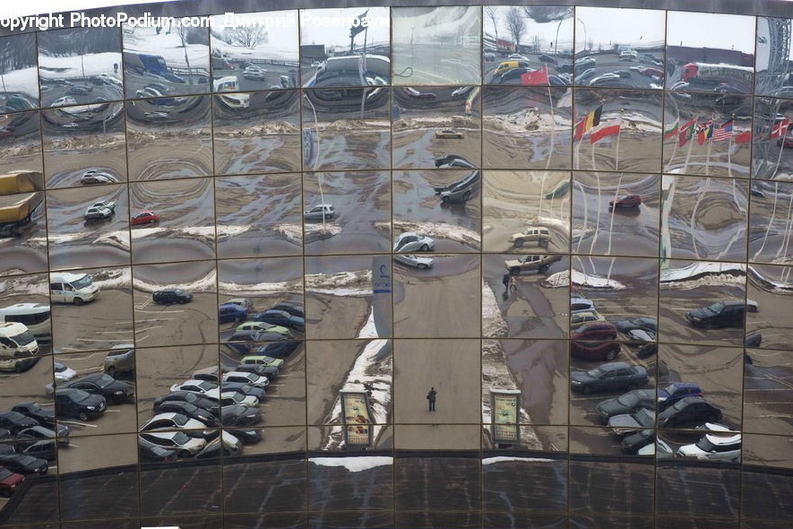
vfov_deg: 21.6
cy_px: 268
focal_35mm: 63
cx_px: 391
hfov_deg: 31.9
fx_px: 1388
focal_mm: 62
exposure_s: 1/125
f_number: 5.6
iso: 640
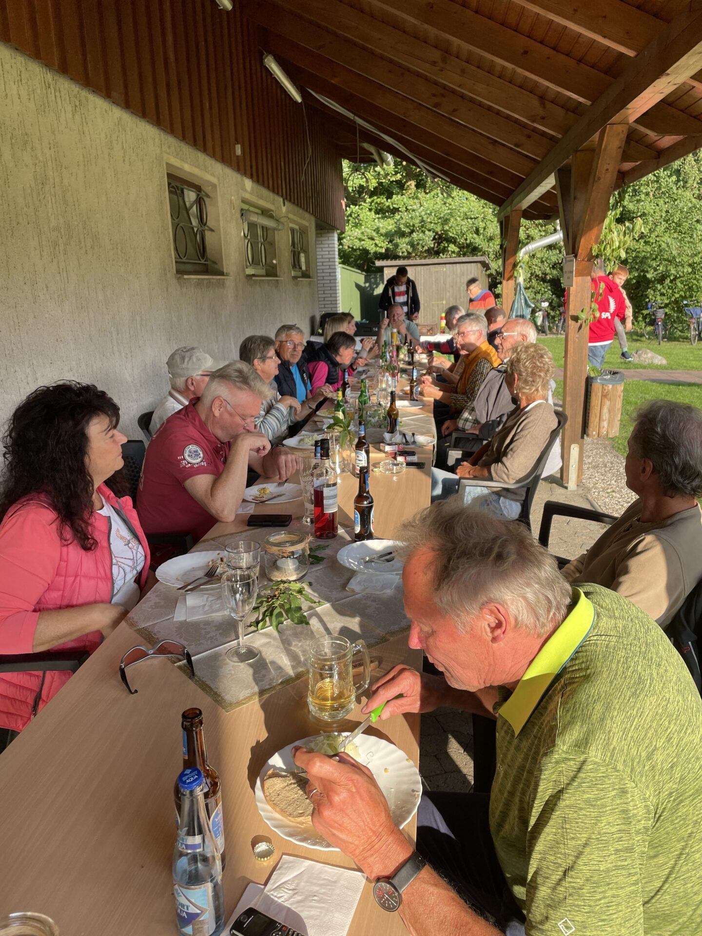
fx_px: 703
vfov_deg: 67.3
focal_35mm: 26
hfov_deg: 53.1
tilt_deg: -13.1
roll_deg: +0.2
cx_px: 351
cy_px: 468
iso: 32
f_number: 1.6
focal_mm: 4.2
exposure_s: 1/558
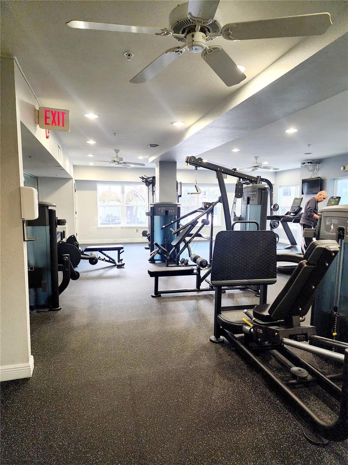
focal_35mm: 23
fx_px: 308
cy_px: 232
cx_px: 174
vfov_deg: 73.9
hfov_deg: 58.9
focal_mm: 6.4
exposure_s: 1/120
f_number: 1.8
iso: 800
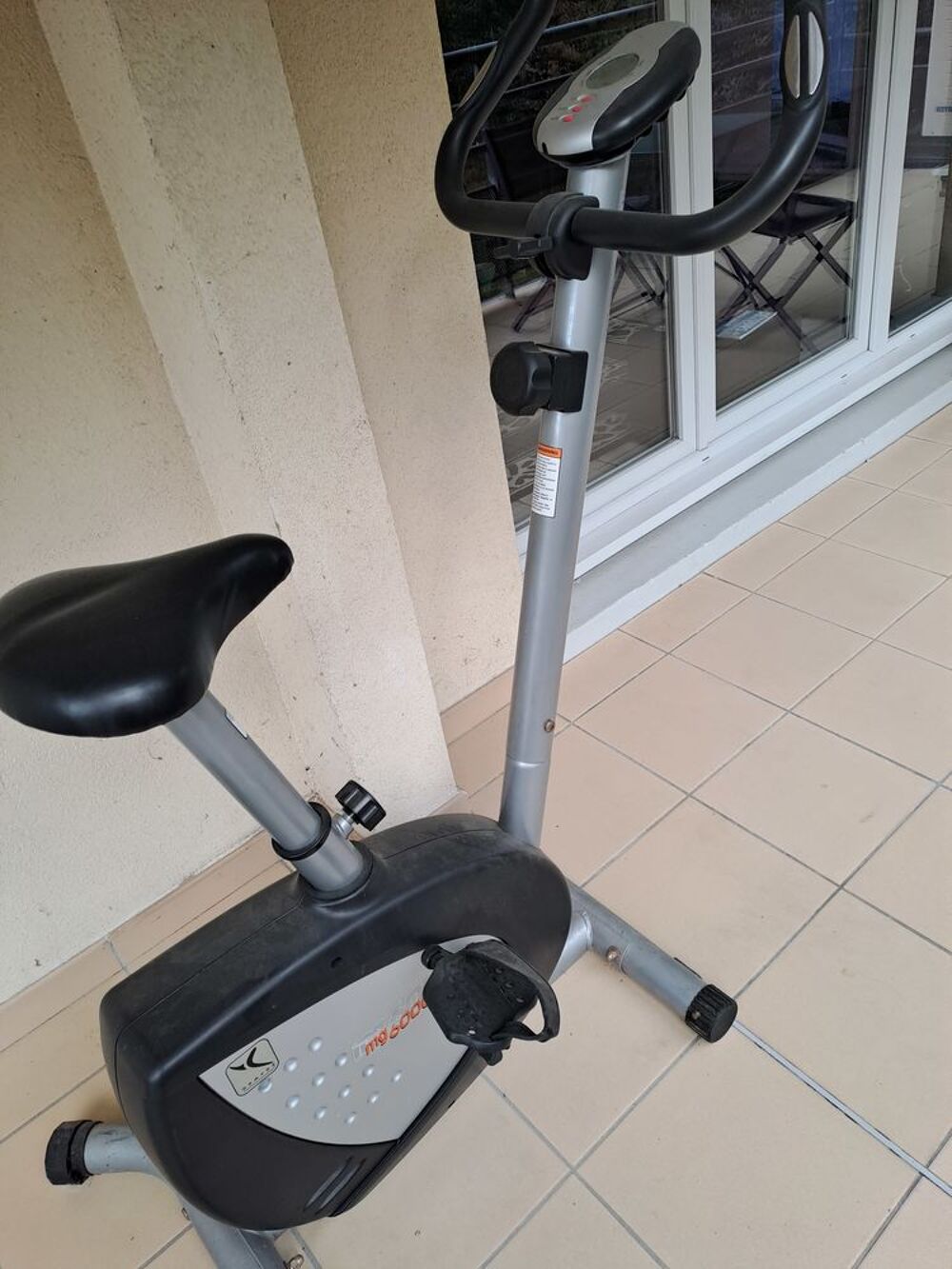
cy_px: 634
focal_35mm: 25
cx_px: 476
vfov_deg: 69.4
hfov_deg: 54.9
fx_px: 917
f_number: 1.8
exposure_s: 1/100
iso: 50
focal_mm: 4.65
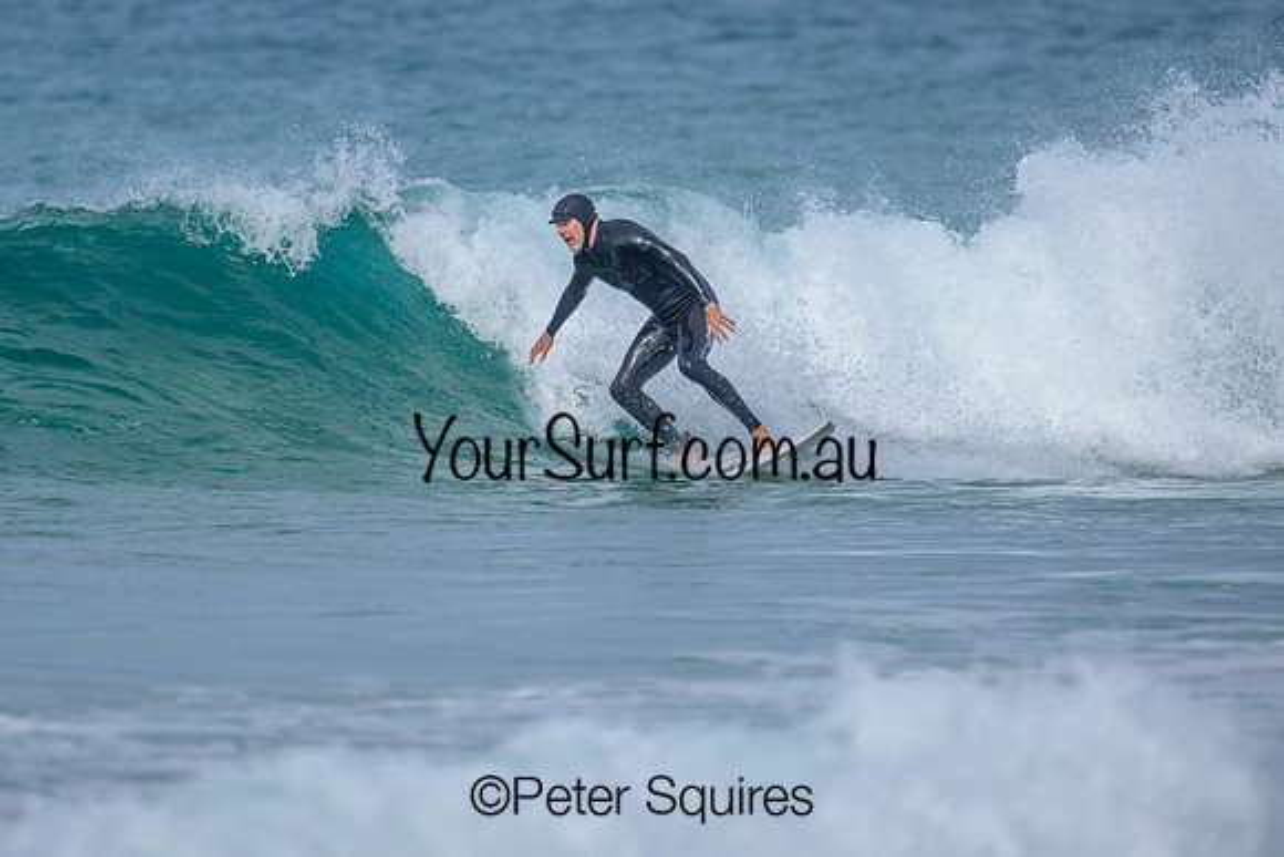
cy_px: 392
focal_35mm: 1101
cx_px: 448
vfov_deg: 1.3
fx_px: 39263
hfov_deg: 1.9
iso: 200
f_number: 6.3
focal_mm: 800
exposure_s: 1/2000
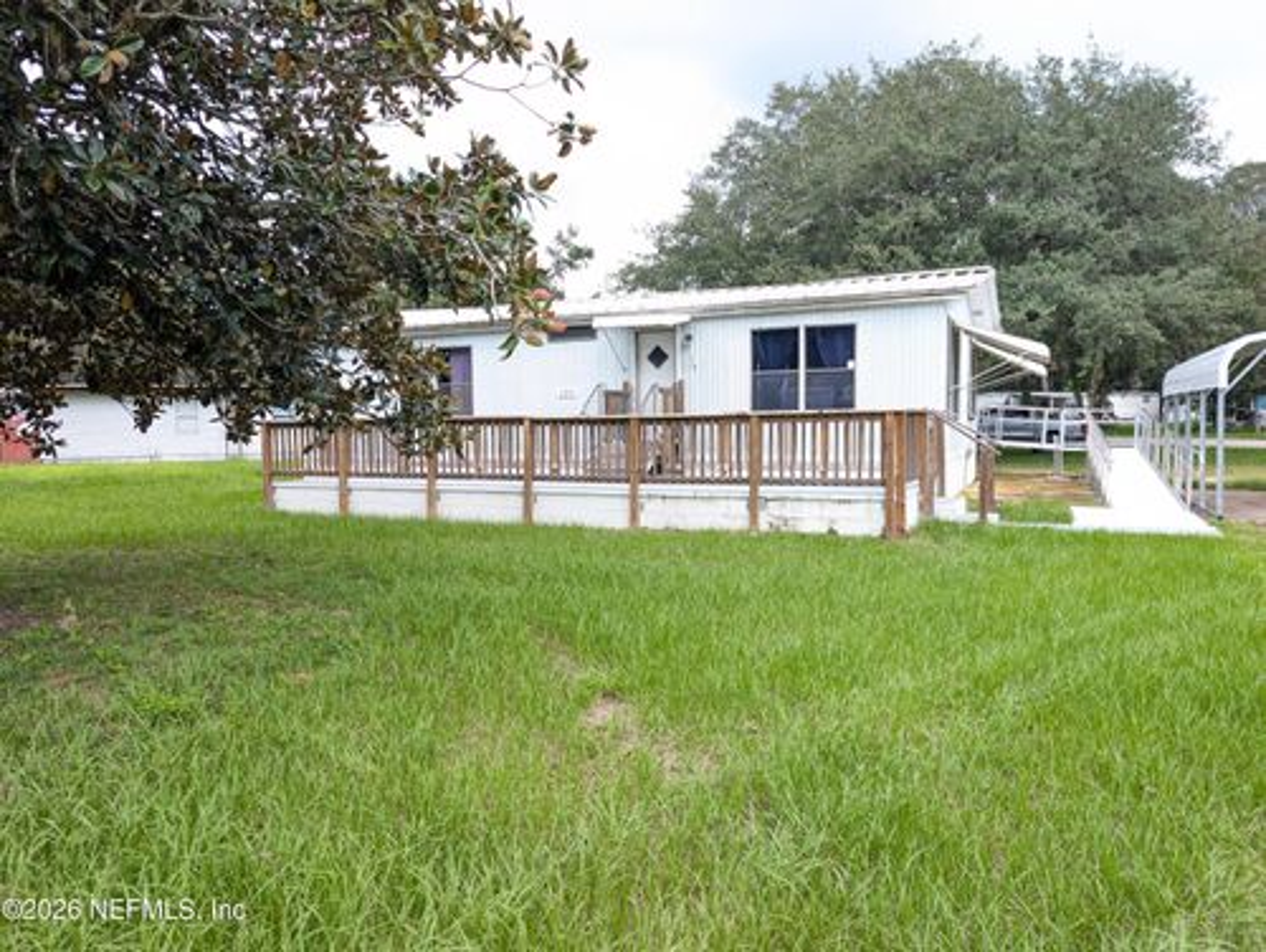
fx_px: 879
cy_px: 476
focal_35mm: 24
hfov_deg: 71.5
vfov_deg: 56.9
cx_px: 633
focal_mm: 6.9
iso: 21
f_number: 1.68
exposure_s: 1/116
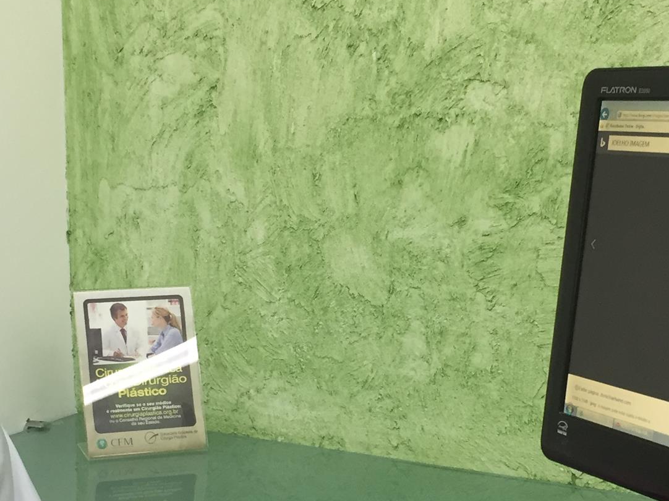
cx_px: 273
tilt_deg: -11.6
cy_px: 368
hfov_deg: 27.7
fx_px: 1353
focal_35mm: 70
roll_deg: -0.9
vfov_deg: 20.9
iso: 64
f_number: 2.2
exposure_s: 1/30
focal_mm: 4.15
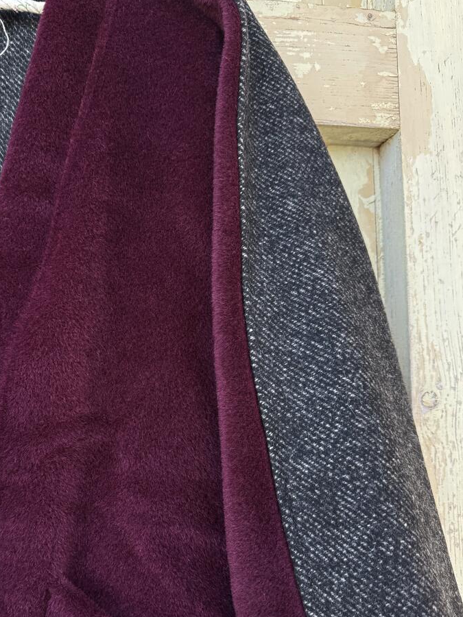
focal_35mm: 32
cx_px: 162
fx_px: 571
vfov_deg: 56.5
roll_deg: -0.3
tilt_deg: -3.5
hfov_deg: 43.7
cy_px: 365
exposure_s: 1/178
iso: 160
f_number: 1.78
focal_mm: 6.76
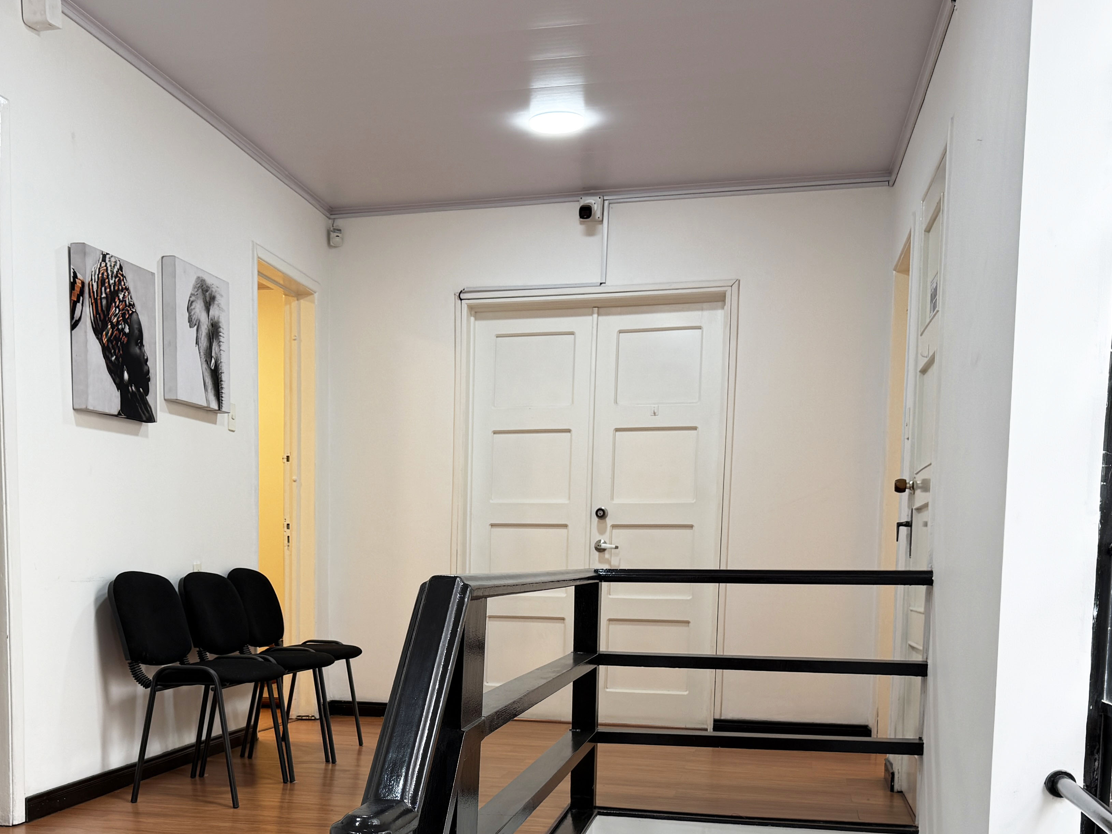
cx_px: 401
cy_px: 667
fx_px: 1349
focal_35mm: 42
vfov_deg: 33.4
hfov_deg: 44.3
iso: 50
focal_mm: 6.76
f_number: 1.78
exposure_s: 1/123
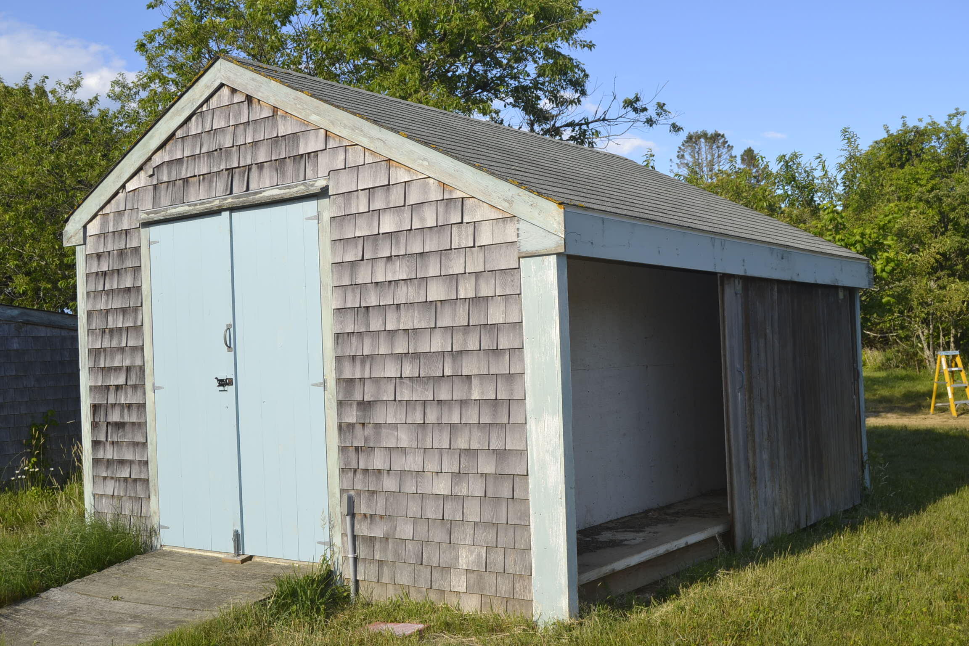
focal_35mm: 39
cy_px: 323
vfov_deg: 34.2
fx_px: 1050
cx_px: 484
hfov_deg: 49.6
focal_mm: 26
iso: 100
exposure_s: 1/200
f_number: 8
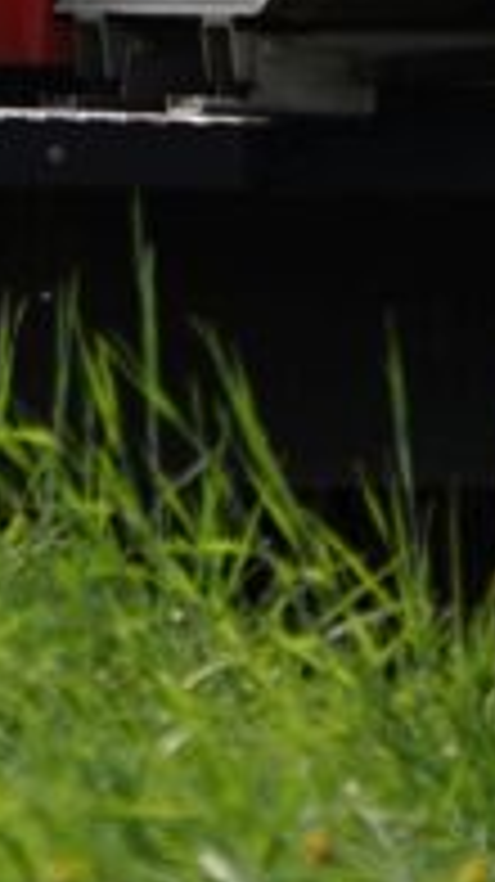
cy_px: -1688
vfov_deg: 2.6
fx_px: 18886
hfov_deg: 1.5
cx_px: -200
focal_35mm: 808
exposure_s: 1/1000
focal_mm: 70
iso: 50
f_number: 2.8
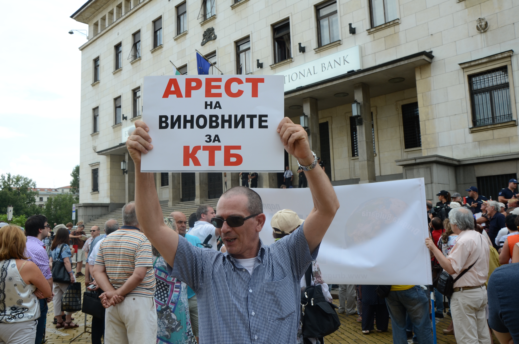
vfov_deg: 41.5
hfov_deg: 59.6
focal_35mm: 32
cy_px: 172
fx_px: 453
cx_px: 260
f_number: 7.1
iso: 160
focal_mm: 21
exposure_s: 1/160
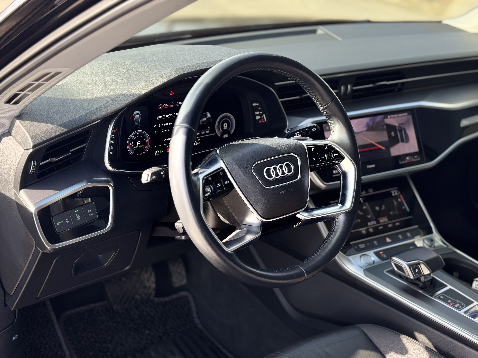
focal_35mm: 48
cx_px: 239
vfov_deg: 30.3
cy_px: 179
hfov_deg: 39.7
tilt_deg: -21.7
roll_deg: -1.1
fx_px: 663
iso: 64
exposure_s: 1/412
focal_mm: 6.76
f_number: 1.78
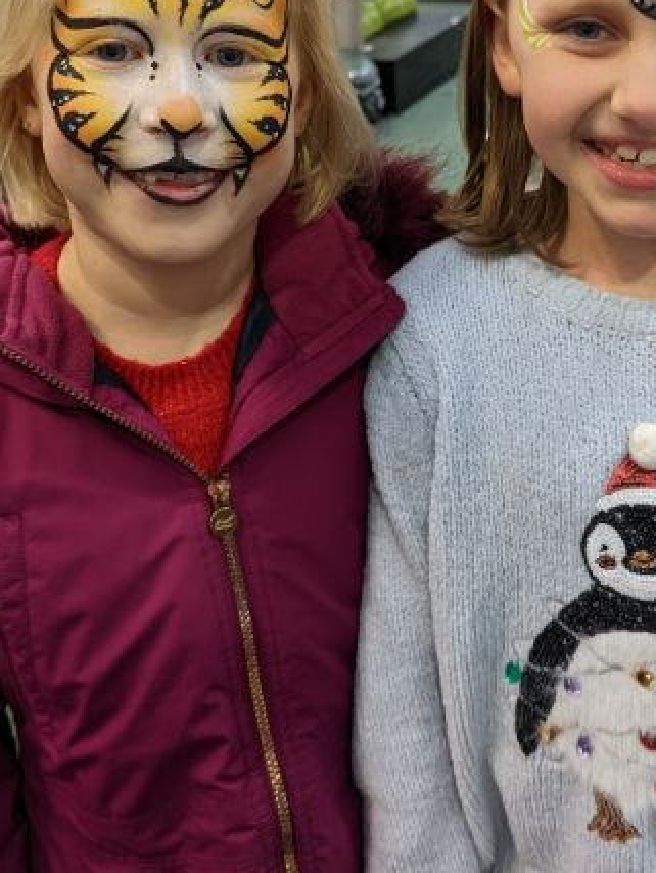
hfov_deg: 32.1
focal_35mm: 45
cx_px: 411
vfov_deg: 41.3
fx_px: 1135
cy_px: 268
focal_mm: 6.81
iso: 222
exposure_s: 1/100
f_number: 1.85
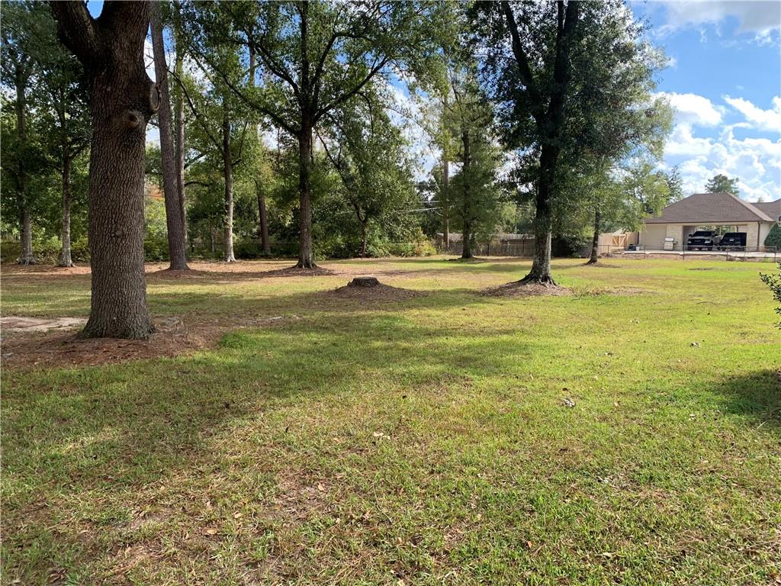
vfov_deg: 53.1
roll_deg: -0.1
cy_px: 293
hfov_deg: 67.3
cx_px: 390
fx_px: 587
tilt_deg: -4.6
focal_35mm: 26
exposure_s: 1/664
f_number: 1.8
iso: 25
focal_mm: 4.25
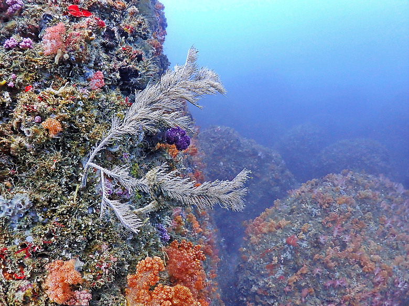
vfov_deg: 54.9
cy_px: 153
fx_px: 295
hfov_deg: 69.4
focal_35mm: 25
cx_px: 204
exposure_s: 1/60
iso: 160
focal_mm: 4.5
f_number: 2.8
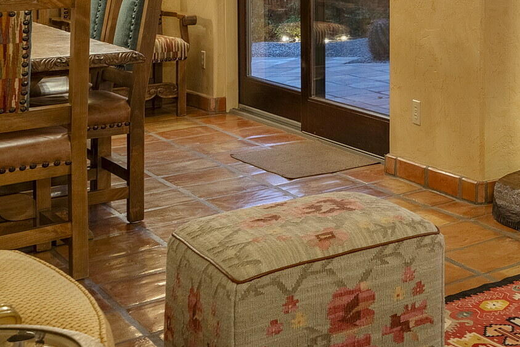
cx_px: 794
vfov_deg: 20.3
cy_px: -63
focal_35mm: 63
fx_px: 910
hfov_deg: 24.4
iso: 200
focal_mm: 19
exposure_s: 1/10
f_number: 7.1
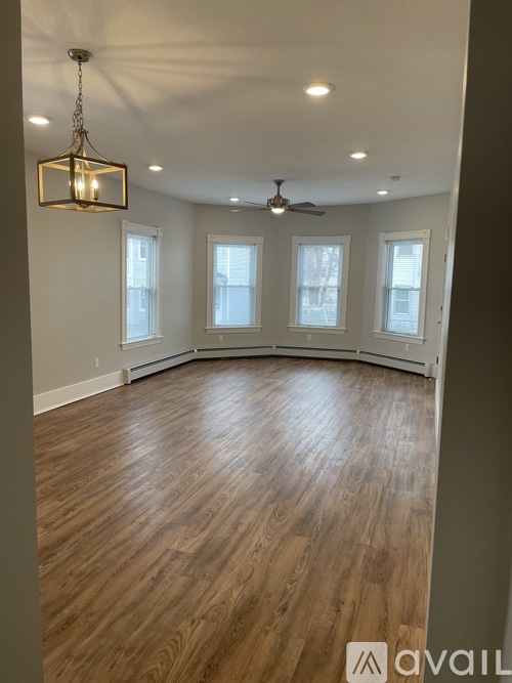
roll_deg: -0.7
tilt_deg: -7.8
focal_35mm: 26
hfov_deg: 53.0
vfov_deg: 67.3
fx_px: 513
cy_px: 342
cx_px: 256
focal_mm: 4.2
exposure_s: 1/120
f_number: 1.6
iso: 80
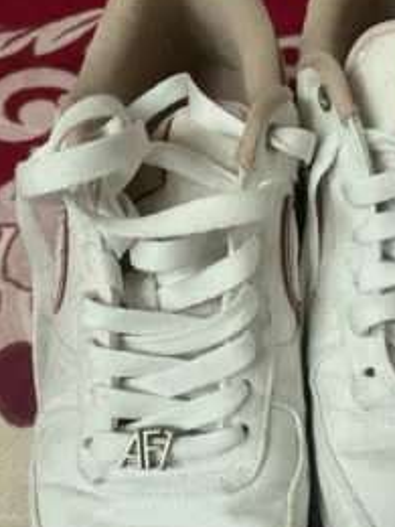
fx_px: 609
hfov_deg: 35.1
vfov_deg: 46.6
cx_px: 300
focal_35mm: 40
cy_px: 314
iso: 400
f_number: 1.6
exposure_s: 1/60
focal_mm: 5.1
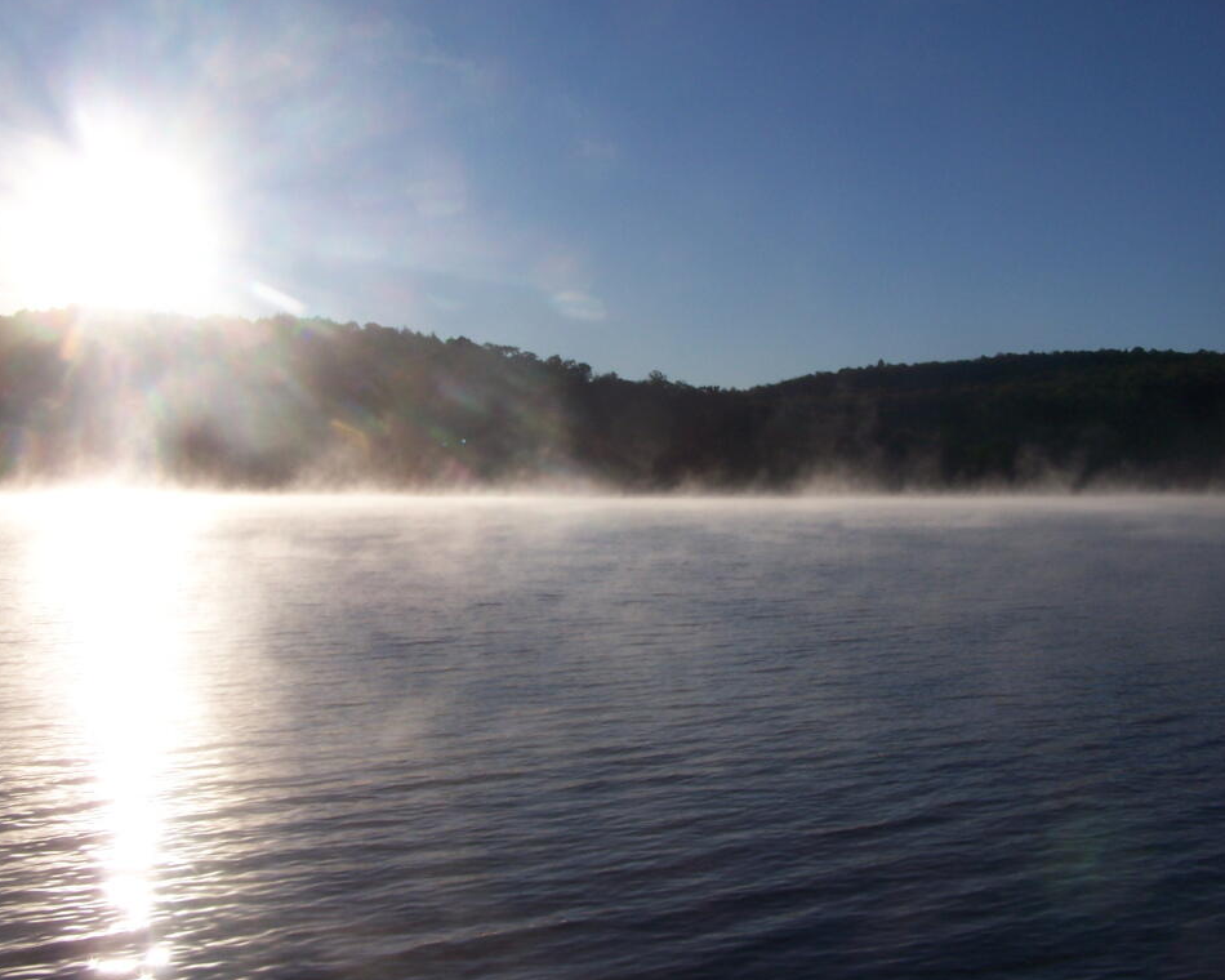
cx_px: 589
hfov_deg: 45.8
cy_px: 489
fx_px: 1450
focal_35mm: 40
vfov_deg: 37.3
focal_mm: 6.3
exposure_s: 1/1600
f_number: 5.6
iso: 80
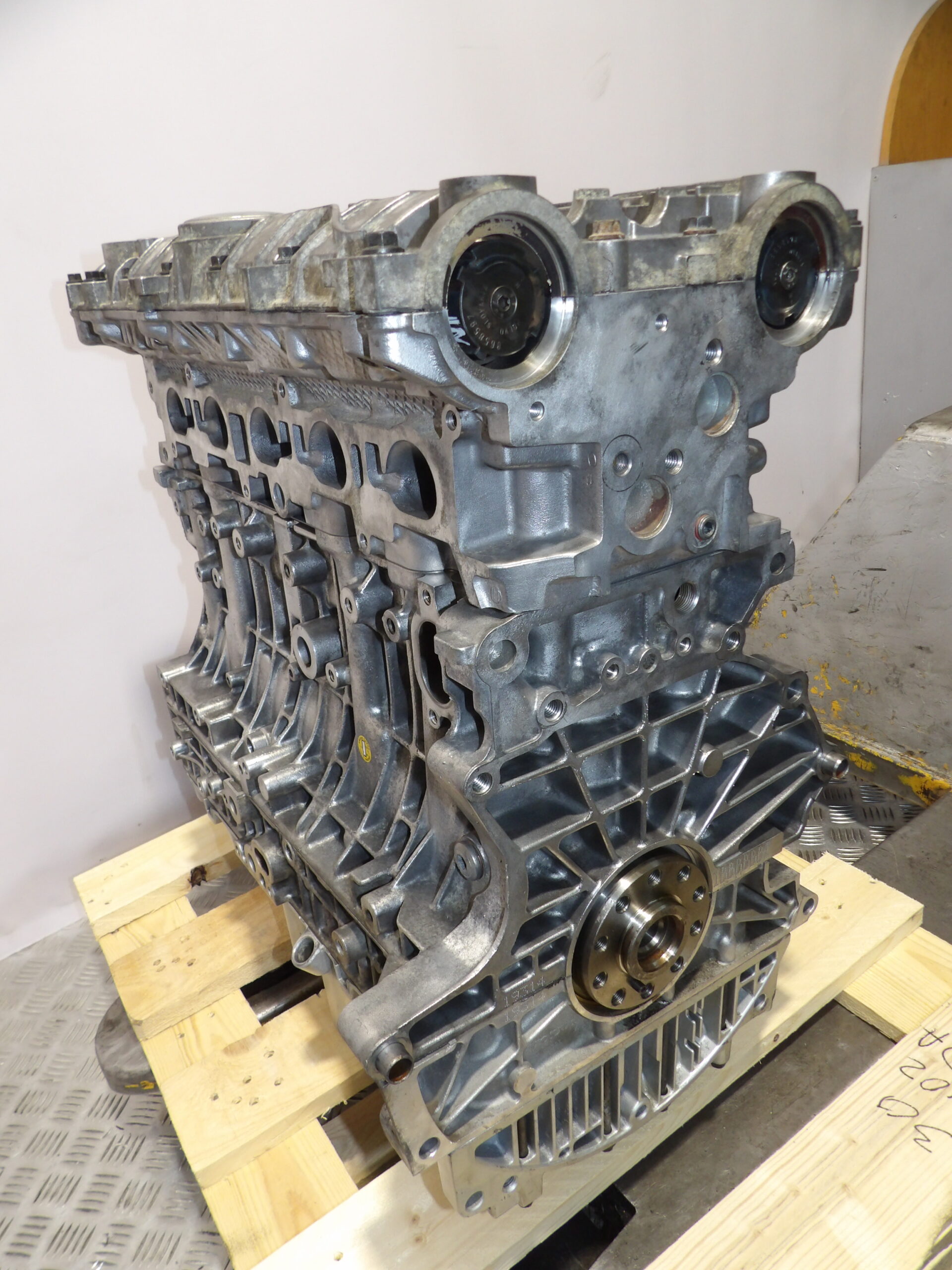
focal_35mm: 24
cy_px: 635
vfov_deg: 71.6
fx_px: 880
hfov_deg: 56.8
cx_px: 476
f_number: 3.2
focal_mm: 4.3
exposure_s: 1/33
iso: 200
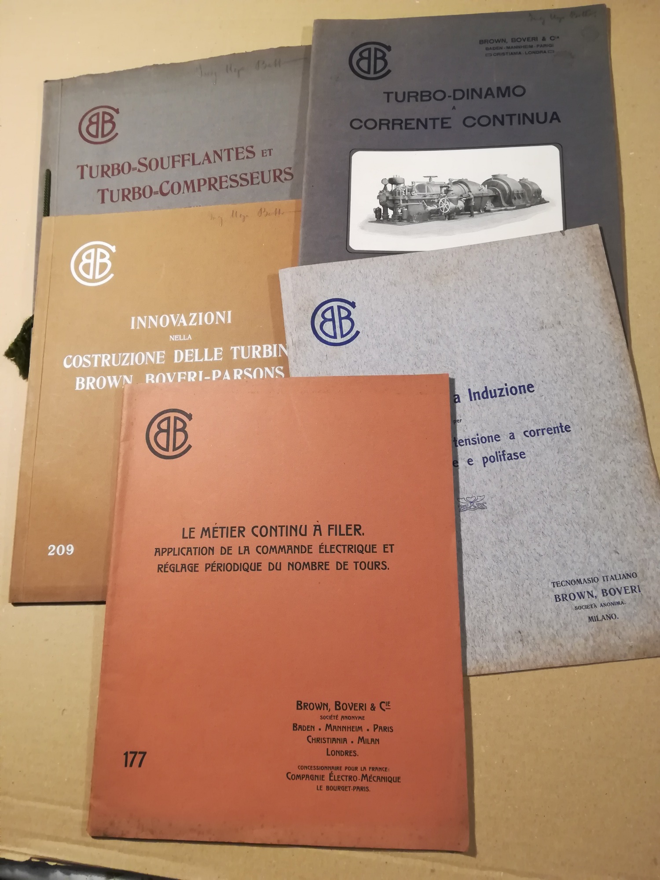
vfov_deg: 67.3
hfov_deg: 53.1
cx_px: 330
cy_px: 440
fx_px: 661
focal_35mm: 26
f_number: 2.2
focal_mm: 3.83
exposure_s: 1/25
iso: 320
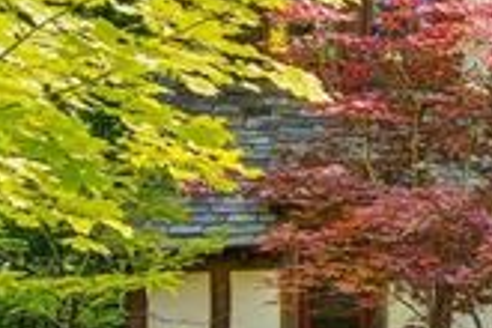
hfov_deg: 22.1
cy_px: 188
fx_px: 858
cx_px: 850
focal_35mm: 63
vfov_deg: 21.6
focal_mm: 16.2
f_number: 13
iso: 100
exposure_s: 1/6
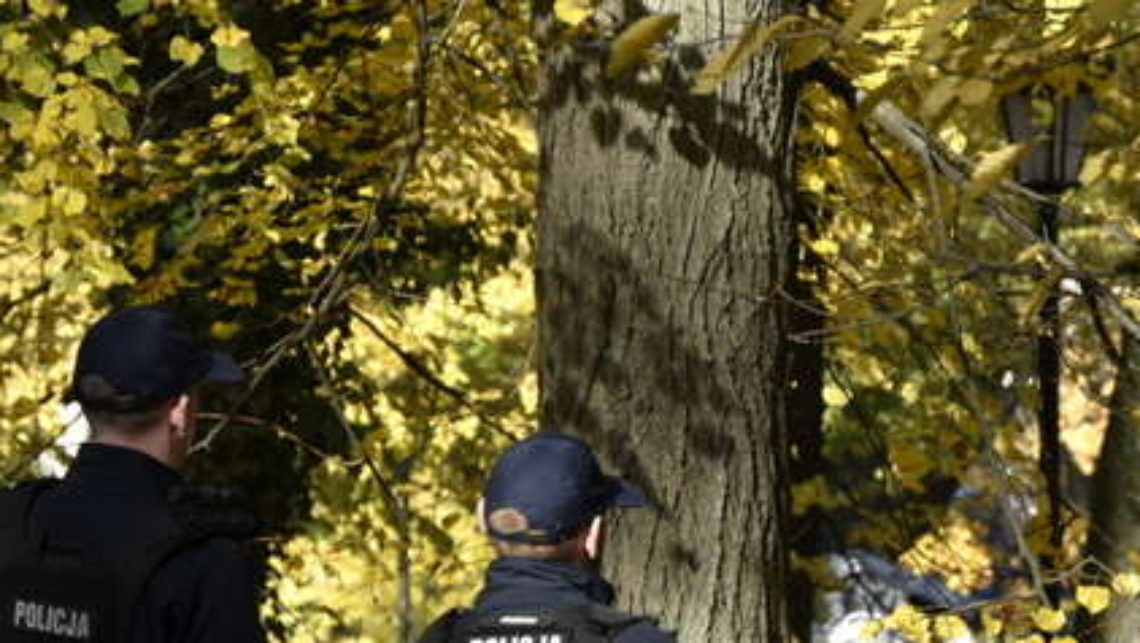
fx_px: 10587
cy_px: 778
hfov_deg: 6.2
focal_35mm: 350
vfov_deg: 3.5
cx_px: 384
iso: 800
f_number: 7.1
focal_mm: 98
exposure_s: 1/800
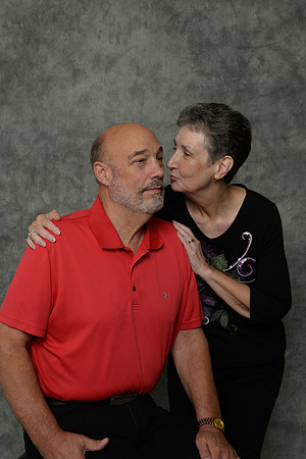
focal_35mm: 50
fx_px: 637
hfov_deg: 27.0
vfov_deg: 39.6
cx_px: 153
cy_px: 230
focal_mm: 50
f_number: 10
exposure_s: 1/125
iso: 400
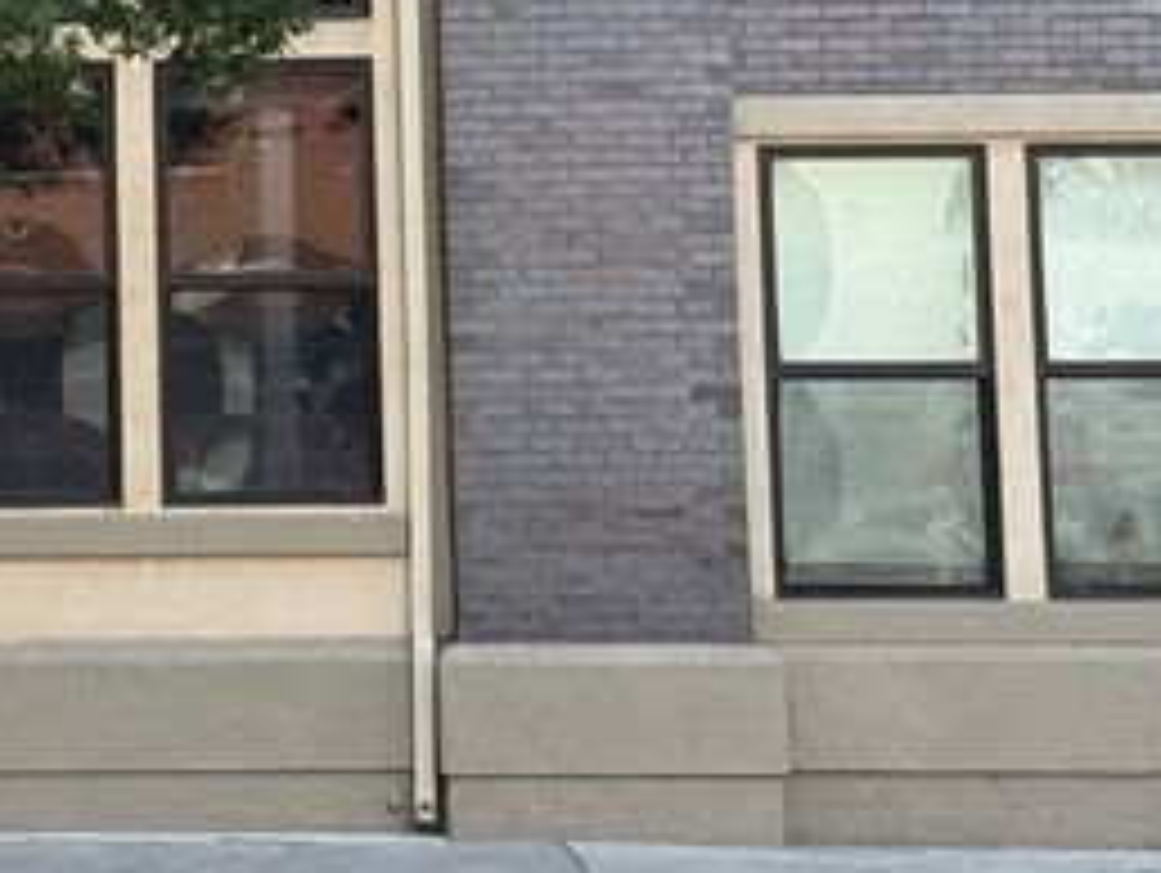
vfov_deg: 12.3
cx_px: -153
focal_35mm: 119
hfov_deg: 16.0
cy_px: -18
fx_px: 3995
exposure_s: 1/1403
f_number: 1.78
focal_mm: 6.76
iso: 100
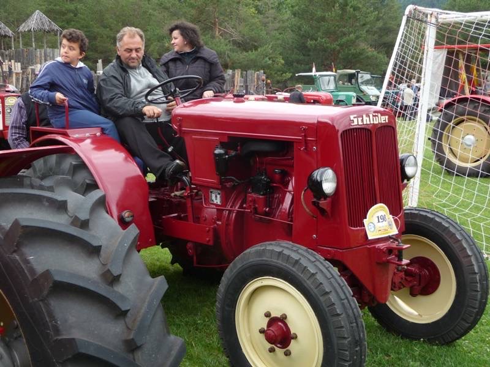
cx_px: 245
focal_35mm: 45
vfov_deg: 32.2
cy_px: 184
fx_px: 637
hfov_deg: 42.1
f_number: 4.1
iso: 100
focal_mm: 7.6
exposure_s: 1/100
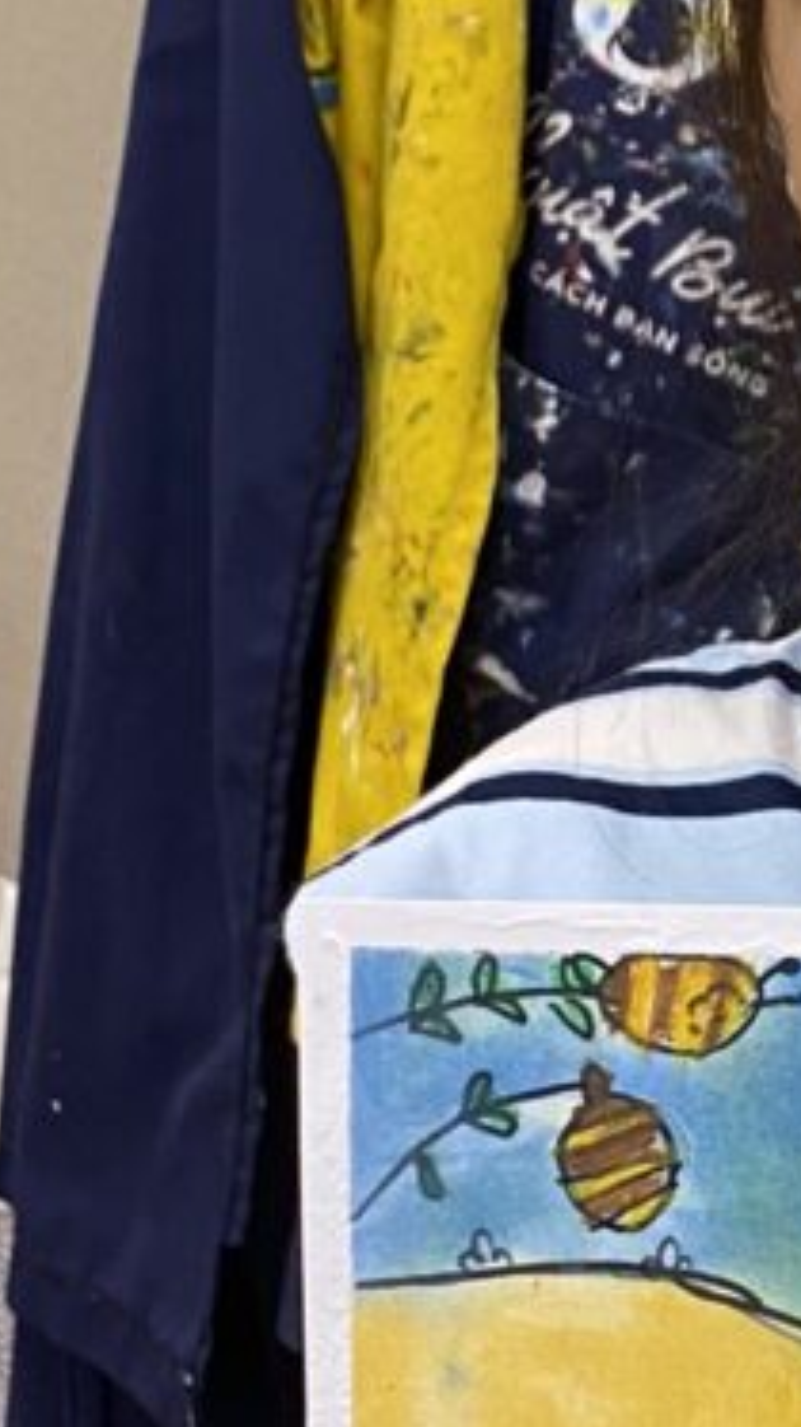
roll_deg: -0.5
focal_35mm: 101
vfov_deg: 21.2
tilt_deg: -14.7
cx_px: 1236
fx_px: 3819
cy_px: 708
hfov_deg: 11.4
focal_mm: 4.25
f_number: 1.8
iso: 125
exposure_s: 1/76
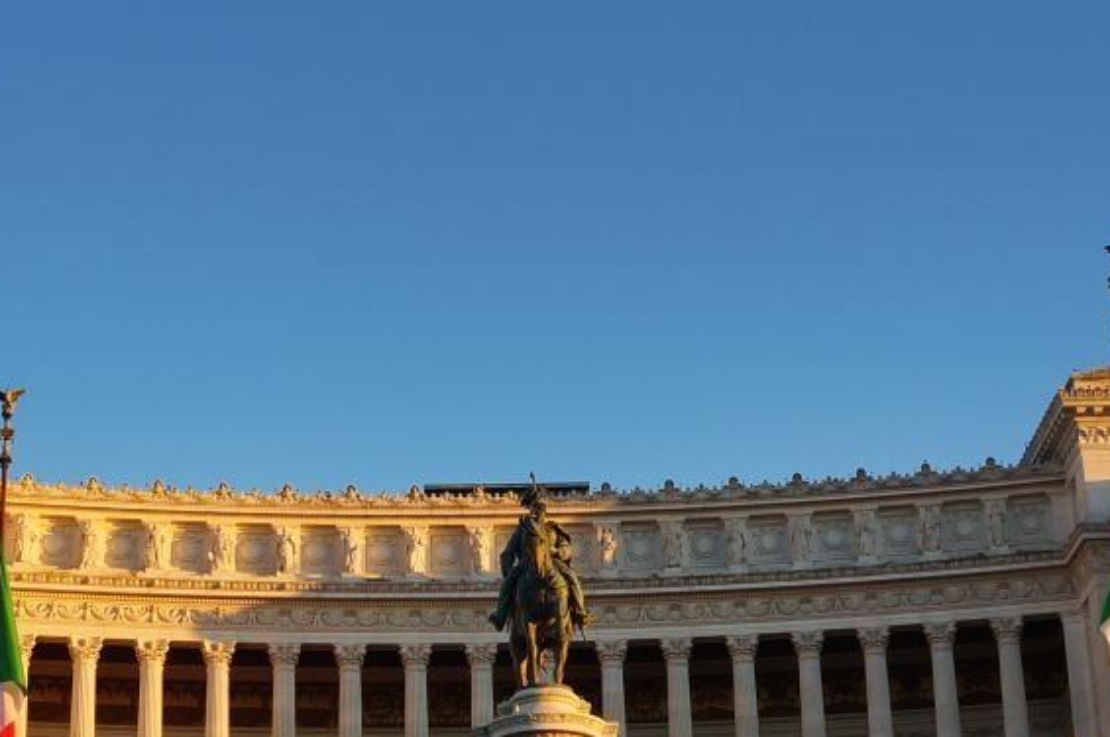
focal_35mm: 85
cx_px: 505
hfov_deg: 23.9
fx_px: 2617
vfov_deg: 16.0
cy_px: 510
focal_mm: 20
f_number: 8
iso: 100
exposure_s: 1/60
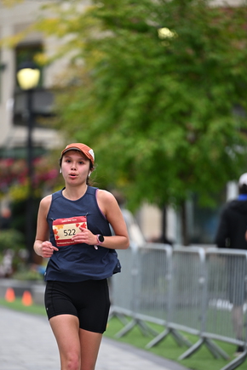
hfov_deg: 5.4
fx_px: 2604
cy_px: 213
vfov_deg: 8.1
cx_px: 107
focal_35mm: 253
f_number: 2.8
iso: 640
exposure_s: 1/2000
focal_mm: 200
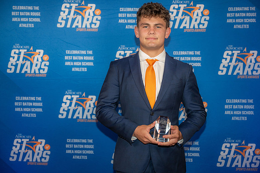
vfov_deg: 27.0
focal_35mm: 50
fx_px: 361
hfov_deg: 39.6
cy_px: 85
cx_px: 130
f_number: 3.2
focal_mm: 49
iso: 320
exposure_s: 1/160
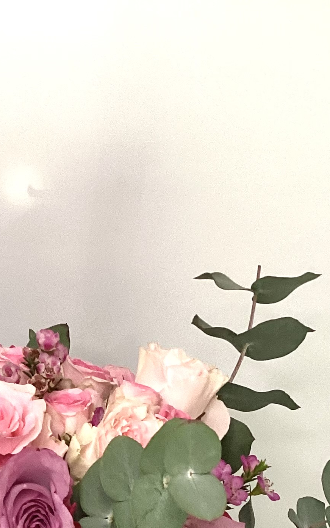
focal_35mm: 77
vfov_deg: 24.5
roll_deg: +0.8
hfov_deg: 16.6
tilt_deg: -33.4
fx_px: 1108
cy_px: 618
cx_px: 10
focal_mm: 3.3
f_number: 2.4
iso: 200
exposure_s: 1/50
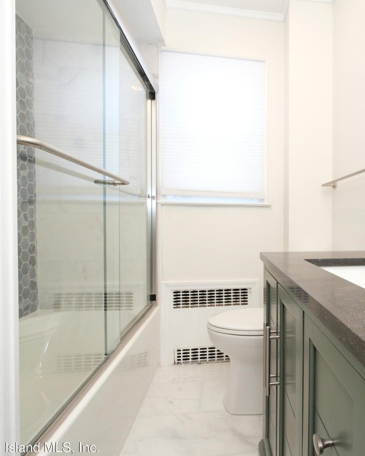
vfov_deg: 75.0
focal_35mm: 22
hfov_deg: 59.7
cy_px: 231
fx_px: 297
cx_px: 275
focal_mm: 10
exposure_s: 1/80
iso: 1000
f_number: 7.1
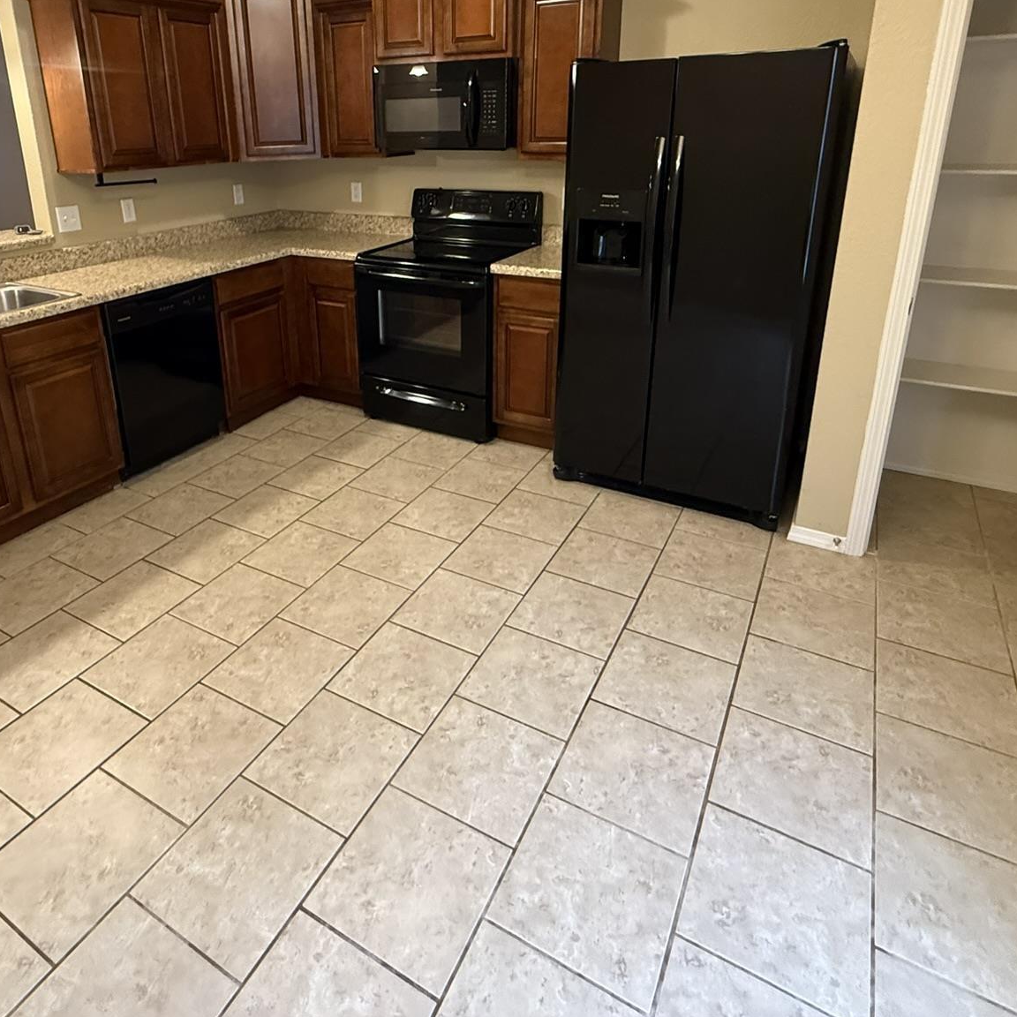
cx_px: 415
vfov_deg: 67.9
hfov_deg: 69.0
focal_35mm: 22
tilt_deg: -17.2
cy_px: 348
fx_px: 731
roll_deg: +1.5
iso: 640
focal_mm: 2.22
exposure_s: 1/60
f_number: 2.2
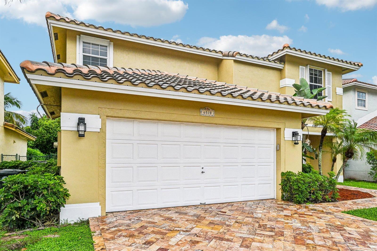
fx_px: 230
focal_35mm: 22
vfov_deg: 57.2
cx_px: 188
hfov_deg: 78.6
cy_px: 126
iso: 4000
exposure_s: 1/4000
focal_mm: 22
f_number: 8
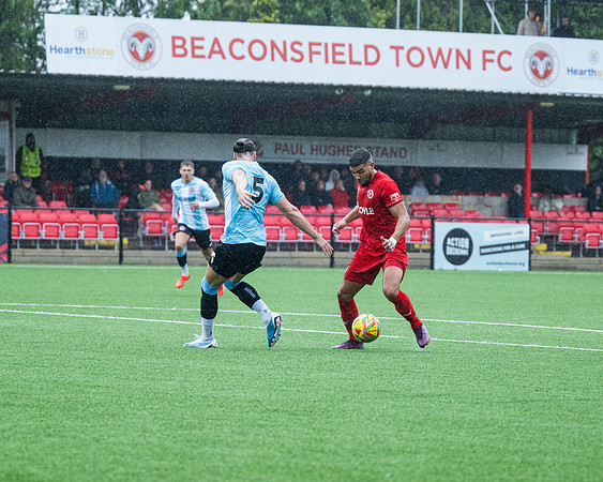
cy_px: 206
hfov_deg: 8.9
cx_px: 338
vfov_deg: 7.1
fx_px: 3870
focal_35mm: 217
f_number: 4
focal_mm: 135
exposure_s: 1/3200
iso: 1000
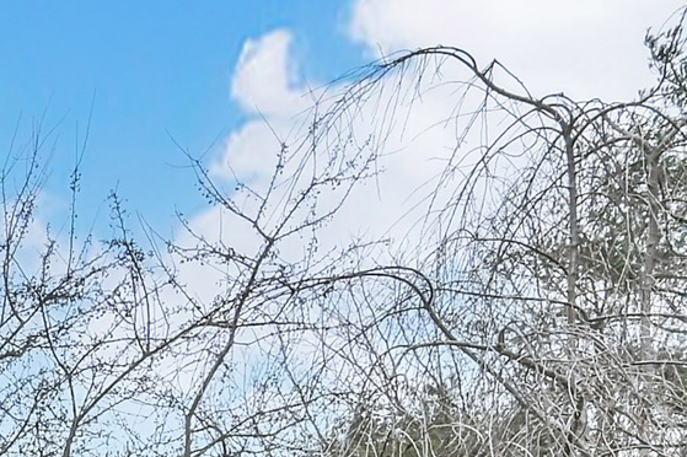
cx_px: -622
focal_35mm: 88
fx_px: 1678
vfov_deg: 11.7
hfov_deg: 17.6
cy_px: 1194
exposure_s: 1/320
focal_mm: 16
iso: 800
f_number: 11
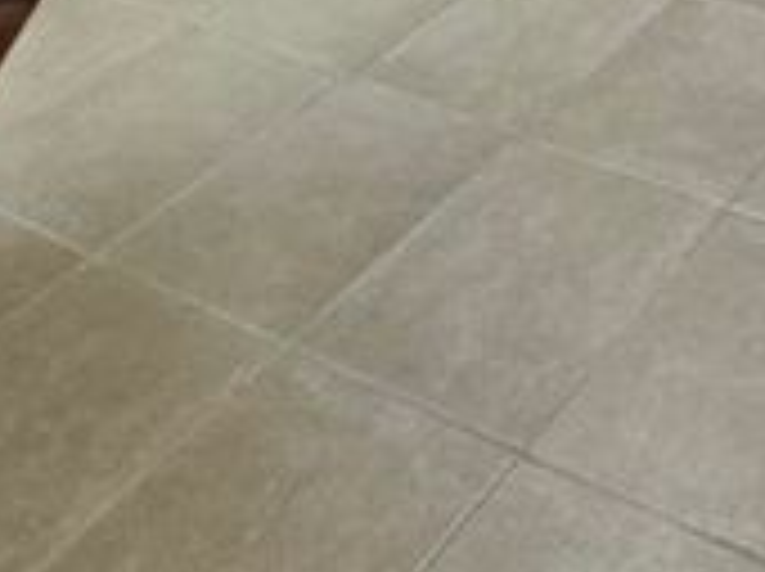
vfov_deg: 19.7
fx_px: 1125
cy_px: -495
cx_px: 1082
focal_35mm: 51
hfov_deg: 28.1
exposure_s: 1/60
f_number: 2.2
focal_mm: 2.2
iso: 200
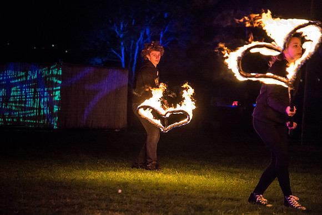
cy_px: 108
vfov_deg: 13.0
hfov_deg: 19.5
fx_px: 939
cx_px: 161
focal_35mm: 105
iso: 3600
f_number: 4
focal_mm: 105
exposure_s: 1/125
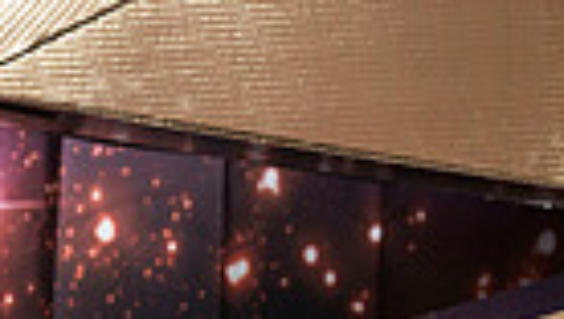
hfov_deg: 8.7
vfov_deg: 5.2
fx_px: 3489
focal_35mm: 233
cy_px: 444
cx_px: -601
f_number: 9
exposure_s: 1/160
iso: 320
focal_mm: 53
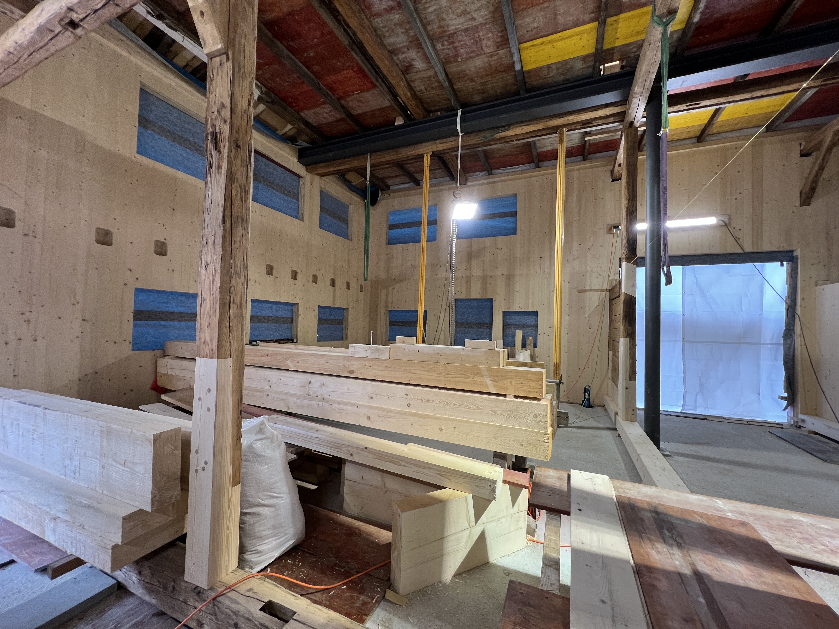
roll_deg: -1.3
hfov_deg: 106.2
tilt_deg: +1.0
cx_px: 420
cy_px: 314
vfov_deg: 89.9
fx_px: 315
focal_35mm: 13
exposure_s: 1/50
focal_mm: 1.57
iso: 160
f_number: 1.8
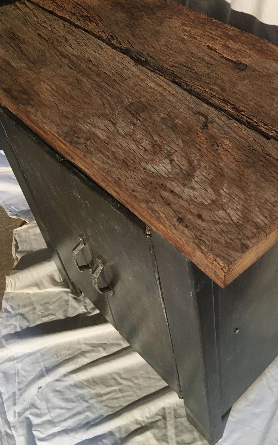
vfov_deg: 49.9
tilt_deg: -43.7
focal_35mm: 39
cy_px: 170
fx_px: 473
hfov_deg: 32.4
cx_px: 192
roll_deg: +2.4
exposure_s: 1/33
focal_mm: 4.15
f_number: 2.2
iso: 200
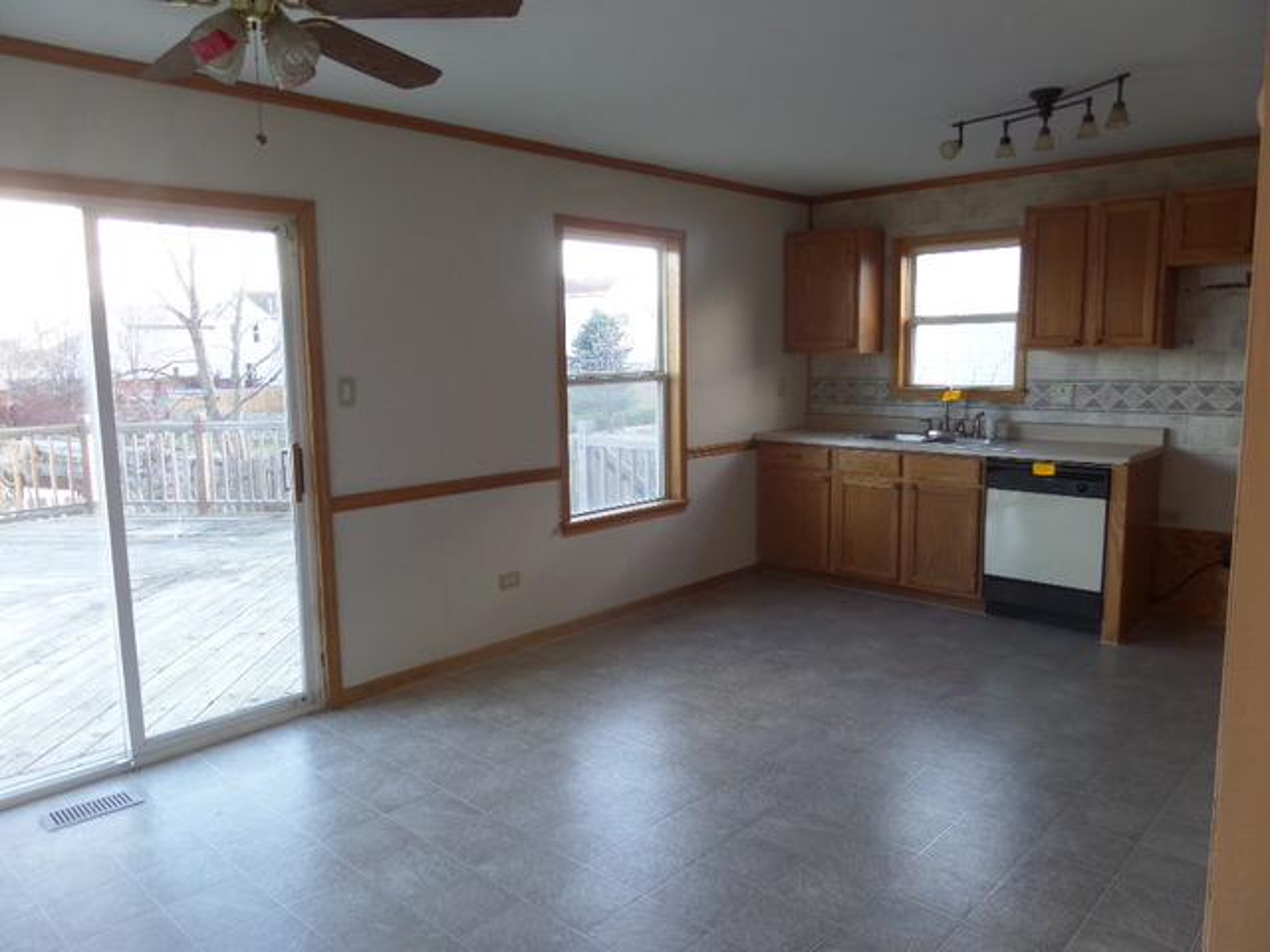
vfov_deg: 56.8
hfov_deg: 71.6
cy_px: 476
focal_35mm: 24
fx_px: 881
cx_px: 635
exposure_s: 1/30
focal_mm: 4
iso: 160
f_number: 3.2
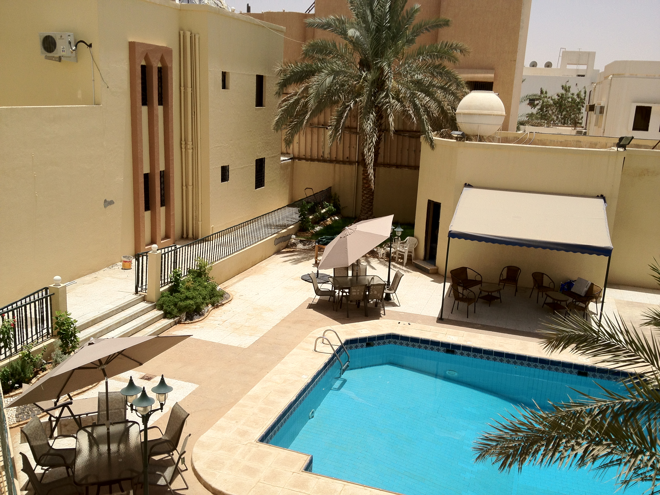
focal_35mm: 35
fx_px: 667
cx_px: 330
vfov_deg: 40.7
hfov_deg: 52.6
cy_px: 248
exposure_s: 1/3247
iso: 64
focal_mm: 4.28
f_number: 2.4
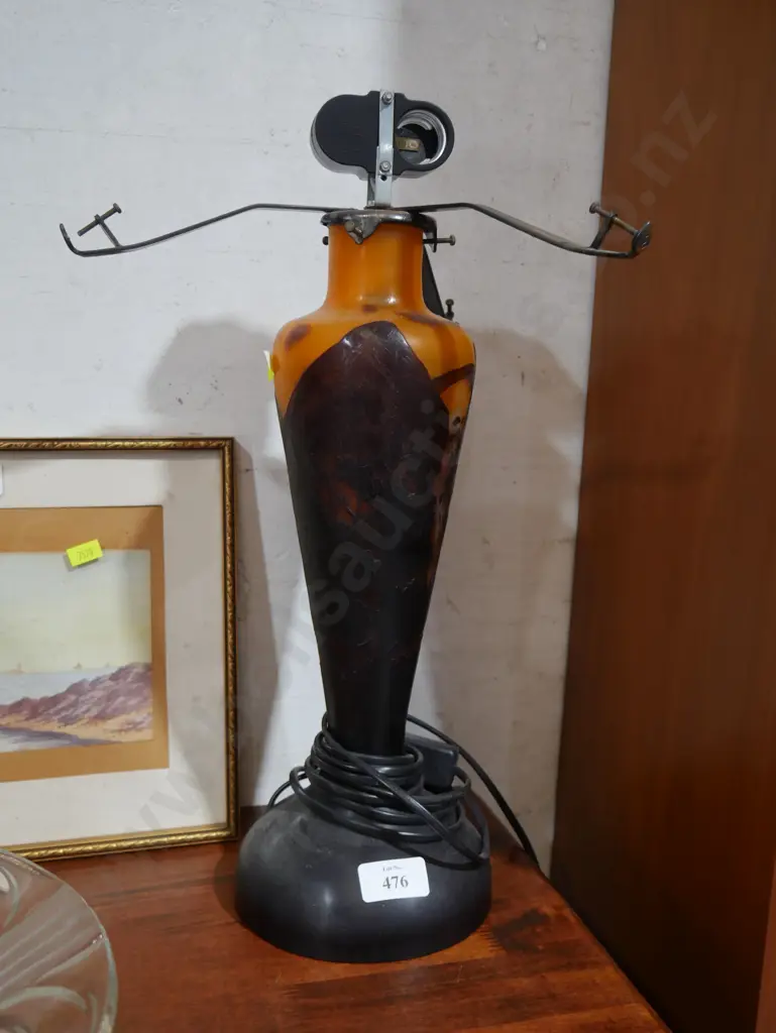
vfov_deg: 53.9
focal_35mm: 34
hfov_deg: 41.8
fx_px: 1015
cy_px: 516
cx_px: 388
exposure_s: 1/60
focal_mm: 17
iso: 640
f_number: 4
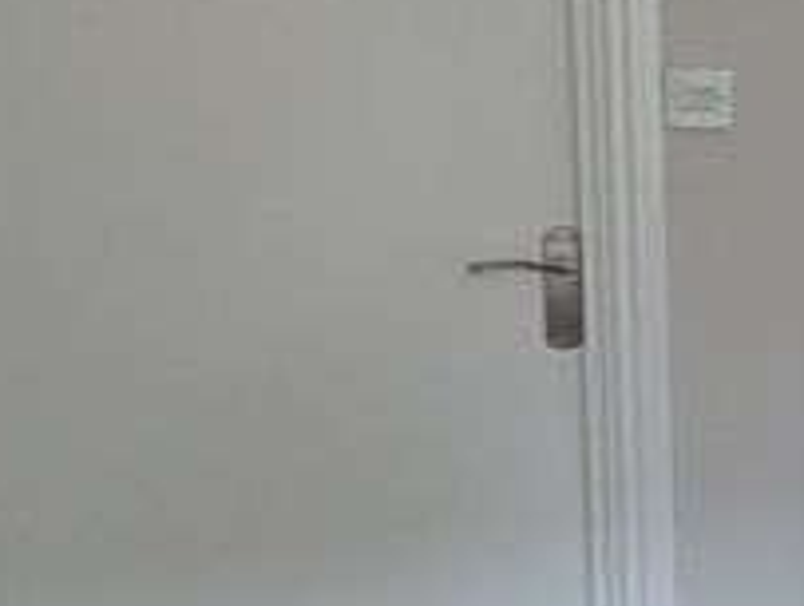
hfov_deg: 16.1
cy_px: 228
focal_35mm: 71
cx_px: 1826
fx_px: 1652
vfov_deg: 20.7
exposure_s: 1/23.8
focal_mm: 1.95
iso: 158
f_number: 2.2
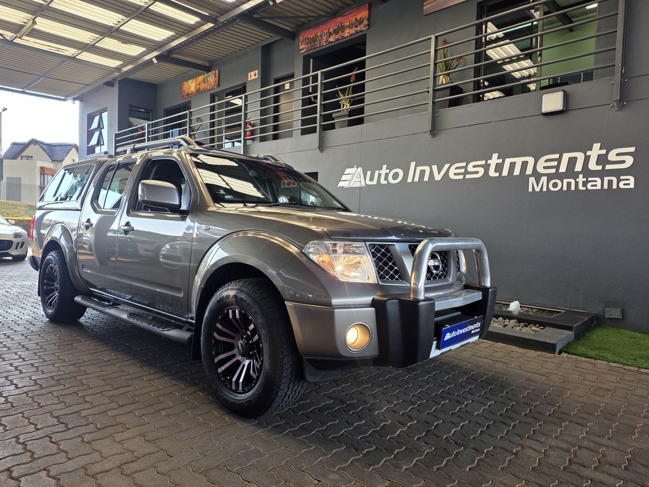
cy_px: 244
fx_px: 431
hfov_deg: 73.9
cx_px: 324
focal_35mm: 23
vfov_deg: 58.9
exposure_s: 1/180
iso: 64
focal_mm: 6.25
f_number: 1.7
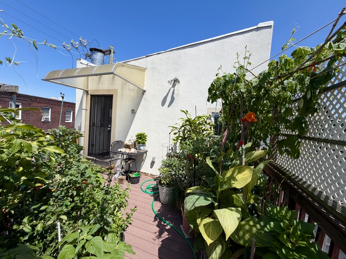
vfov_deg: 85.7
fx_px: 140
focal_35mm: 14
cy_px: 130
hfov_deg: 102.1
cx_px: 173
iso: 20
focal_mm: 2.22
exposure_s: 1/770
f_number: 2.2
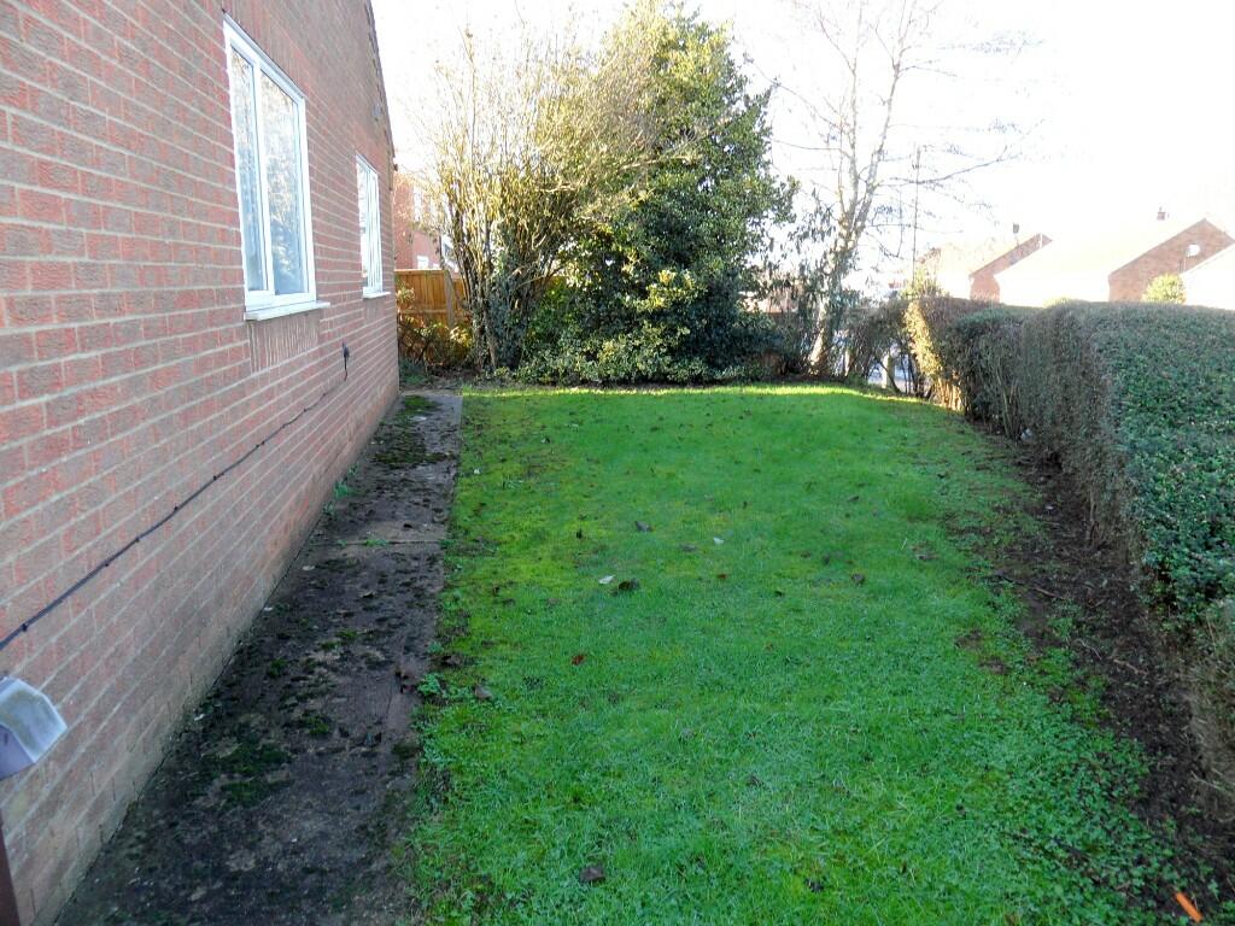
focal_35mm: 24
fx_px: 856
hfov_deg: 71.6
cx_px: 618
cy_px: 463
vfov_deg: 56.8
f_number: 3.2
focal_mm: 3.9
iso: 100
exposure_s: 1/90
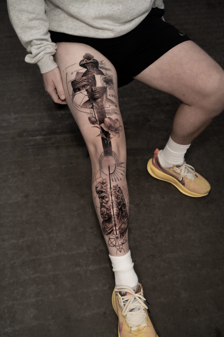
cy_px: 168
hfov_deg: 40.0
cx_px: 112
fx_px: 308
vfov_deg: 57.2
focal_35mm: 33
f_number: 4.5
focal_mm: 33
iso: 1000
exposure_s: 1/80
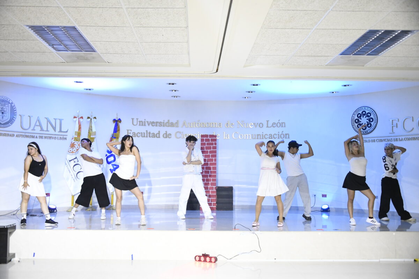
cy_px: 140
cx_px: 210
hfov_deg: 48.5
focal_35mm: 40
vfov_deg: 33.4
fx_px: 466
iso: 6400
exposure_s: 1/160
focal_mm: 40
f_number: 4
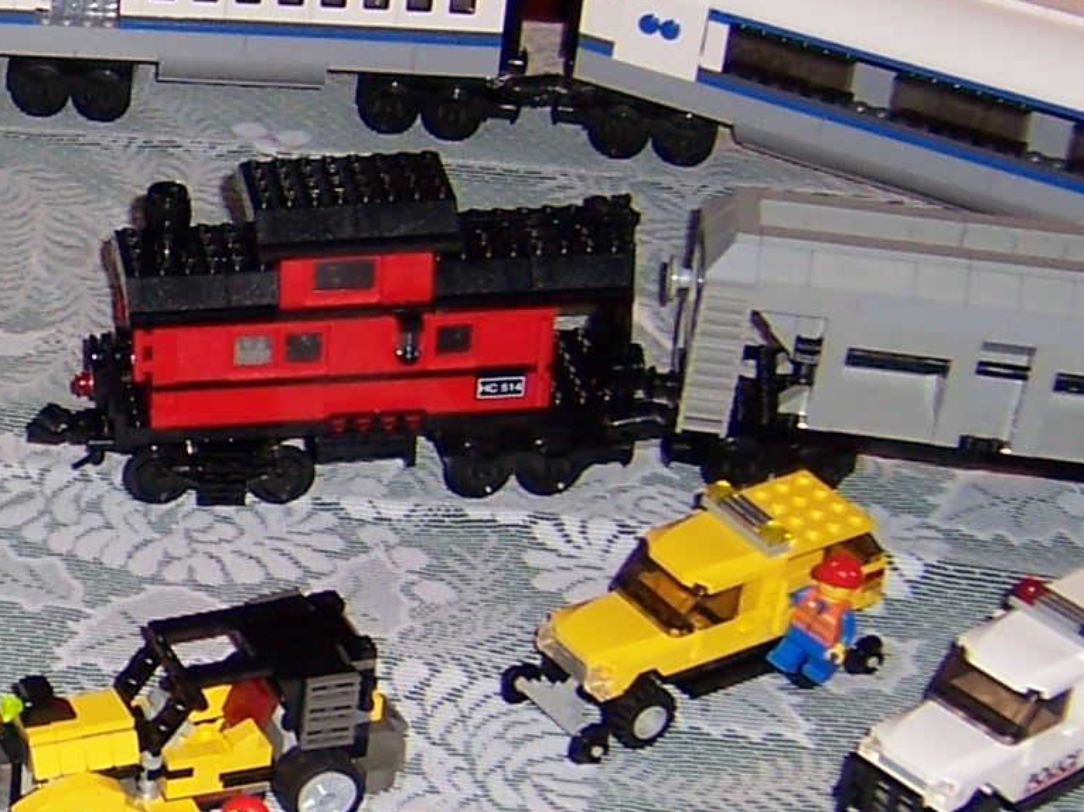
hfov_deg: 16.1
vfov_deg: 13.3
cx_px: -582
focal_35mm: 111
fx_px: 3475
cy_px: 386
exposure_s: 1/60
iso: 80
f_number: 2.8
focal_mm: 5.5
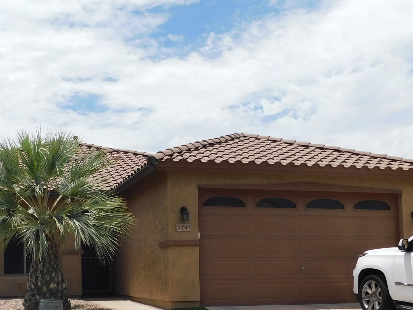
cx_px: 115
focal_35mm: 48
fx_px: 573
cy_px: 233
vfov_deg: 29.8
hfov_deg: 38.8
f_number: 6
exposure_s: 1/640
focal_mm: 4
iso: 125
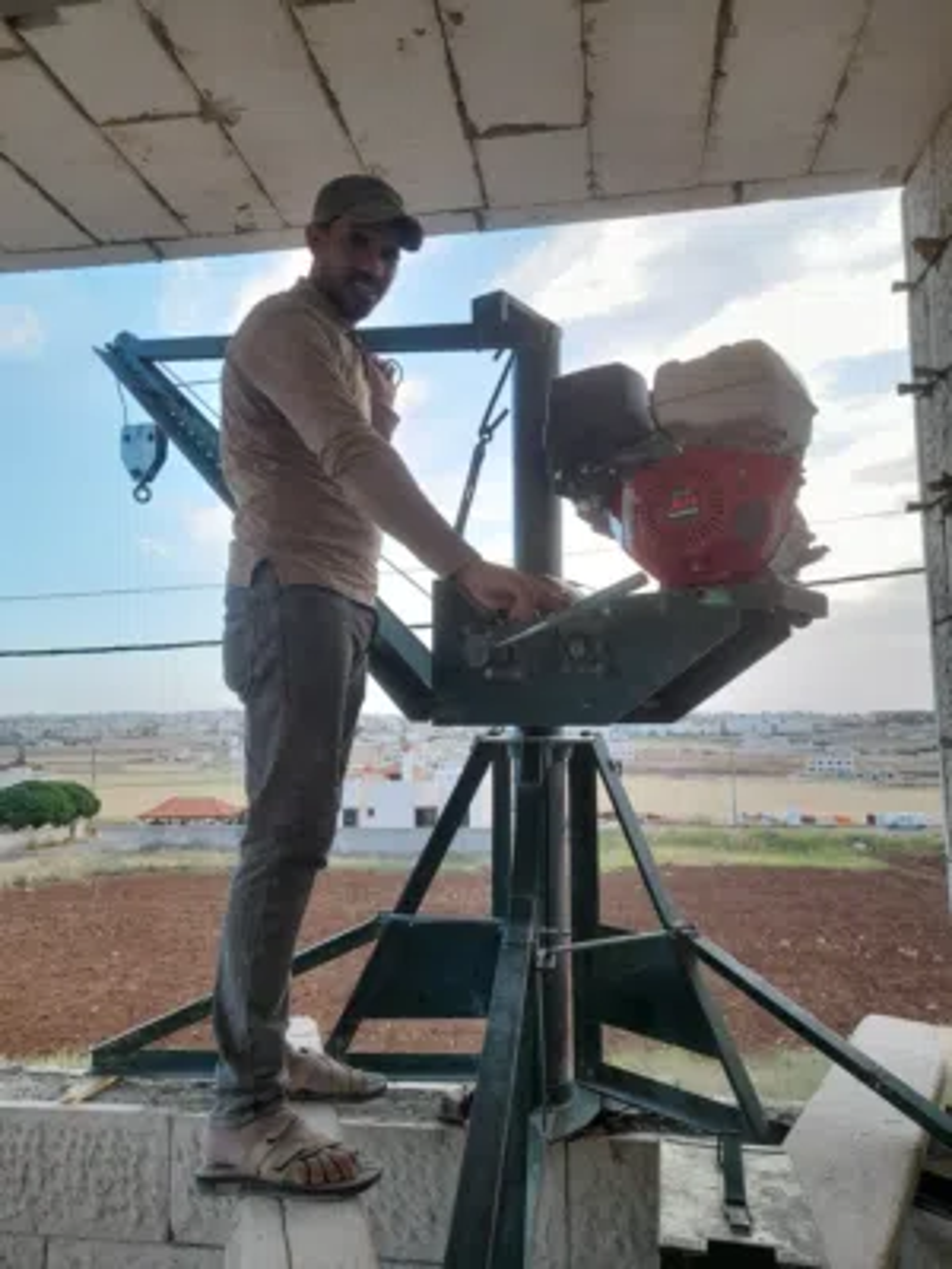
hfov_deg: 54.9
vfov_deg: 69.4
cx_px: 476
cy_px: 634
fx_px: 917
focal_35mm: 25
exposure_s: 1/50
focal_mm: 4.6
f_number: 2
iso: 25
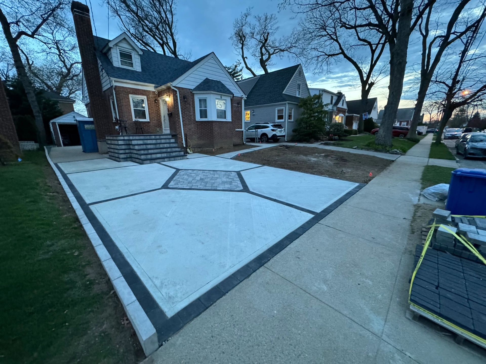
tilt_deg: -15.5
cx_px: 243
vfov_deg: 85.7
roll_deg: +1.4
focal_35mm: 14
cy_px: 182
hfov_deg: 102.1
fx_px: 197
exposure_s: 1/60
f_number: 2.2
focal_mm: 2.22
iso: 800
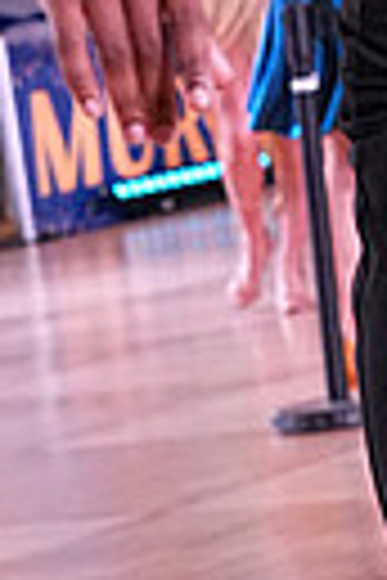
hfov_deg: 4.4
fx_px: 5014
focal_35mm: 311
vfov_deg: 6.6
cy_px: -211
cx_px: 650
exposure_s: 1/400
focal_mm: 46
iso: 3200
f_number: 4.5
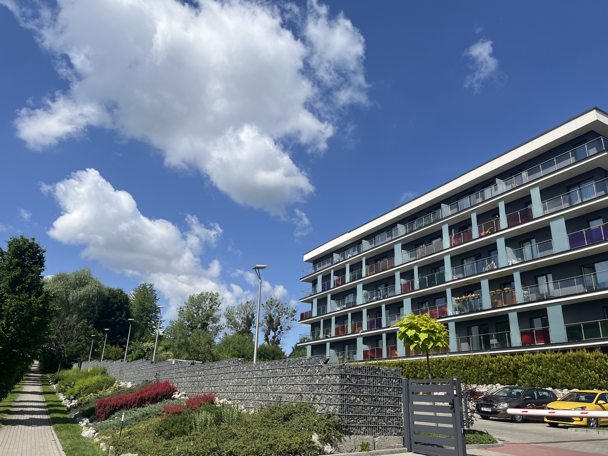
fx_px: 457
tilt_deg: +20.8
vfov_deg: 53.1
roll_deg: -1.7
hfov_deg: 67.3
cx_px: 304
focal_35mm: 26
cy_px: 228
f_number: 1.6
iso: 50
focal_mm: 5.1
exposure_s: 1/4651
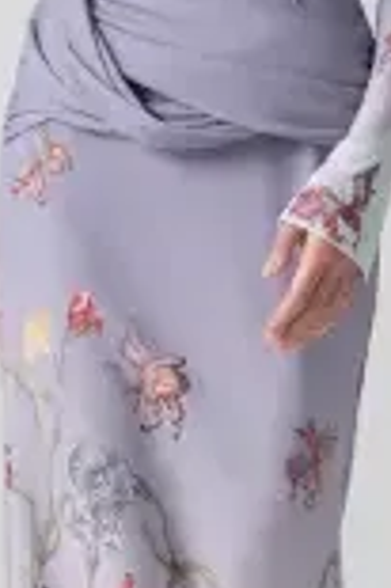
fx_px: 4065
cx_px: 116
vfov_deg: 8.3
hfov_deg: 5.5
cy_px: 209
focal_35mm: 249
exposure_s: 1/160
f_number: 7.1
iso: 160
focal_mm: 55
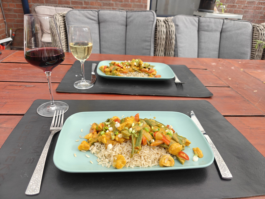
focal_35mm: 23
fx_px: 176
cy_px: 100
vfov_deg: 58.9
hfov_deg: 73.9
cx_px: 132
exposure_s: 1/300
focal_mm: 6.06
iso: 125
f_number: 1.6
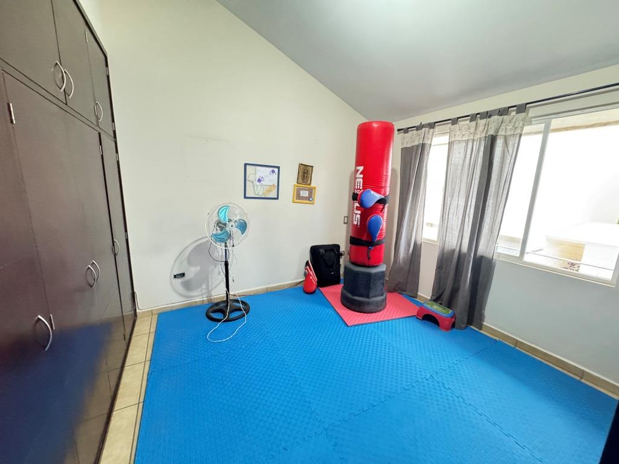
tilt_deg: -11.2
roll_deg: -0.6
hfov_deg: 102.1
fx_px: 250
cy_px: 232
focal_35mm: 14
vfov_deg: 85.7
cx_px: 310
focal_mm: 2.22
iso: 1000
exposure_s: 1/40
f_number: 2.2
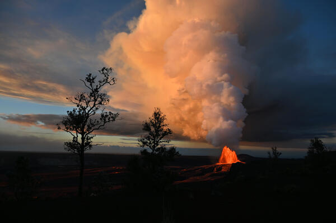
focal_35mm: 24
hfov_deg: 73.8
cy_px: 112
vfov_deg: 53.1
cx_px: 168
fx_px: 224
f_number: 5.6
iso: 125
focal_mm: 24
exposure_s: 1/250
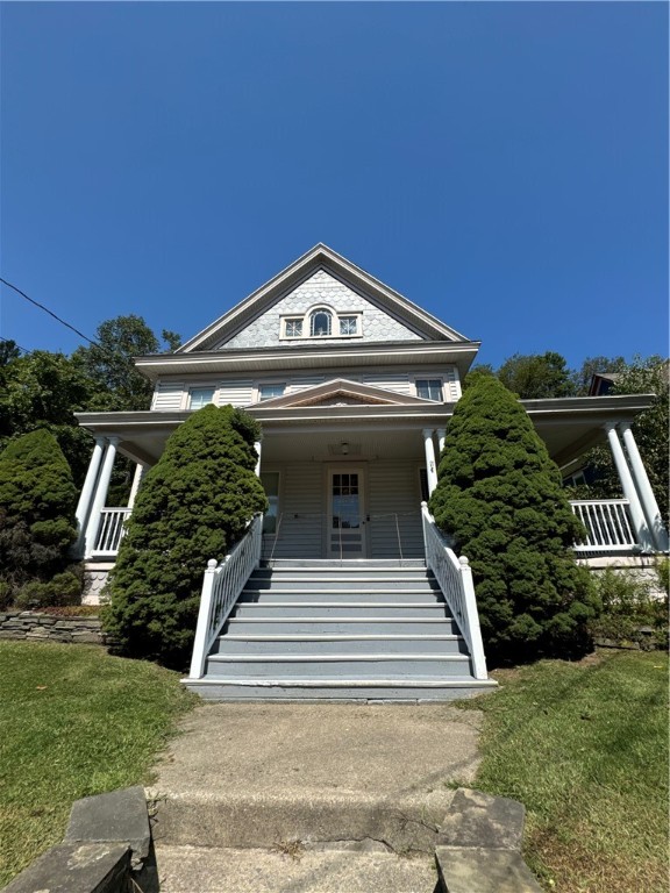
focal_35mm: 14
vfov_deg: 102.1
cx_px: 335
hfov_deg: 85.7
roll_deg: +0.5
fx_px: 361
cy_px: 446
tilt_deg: +23.5
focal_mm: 2.22
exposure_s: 1/2083
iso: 50
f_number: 2.2
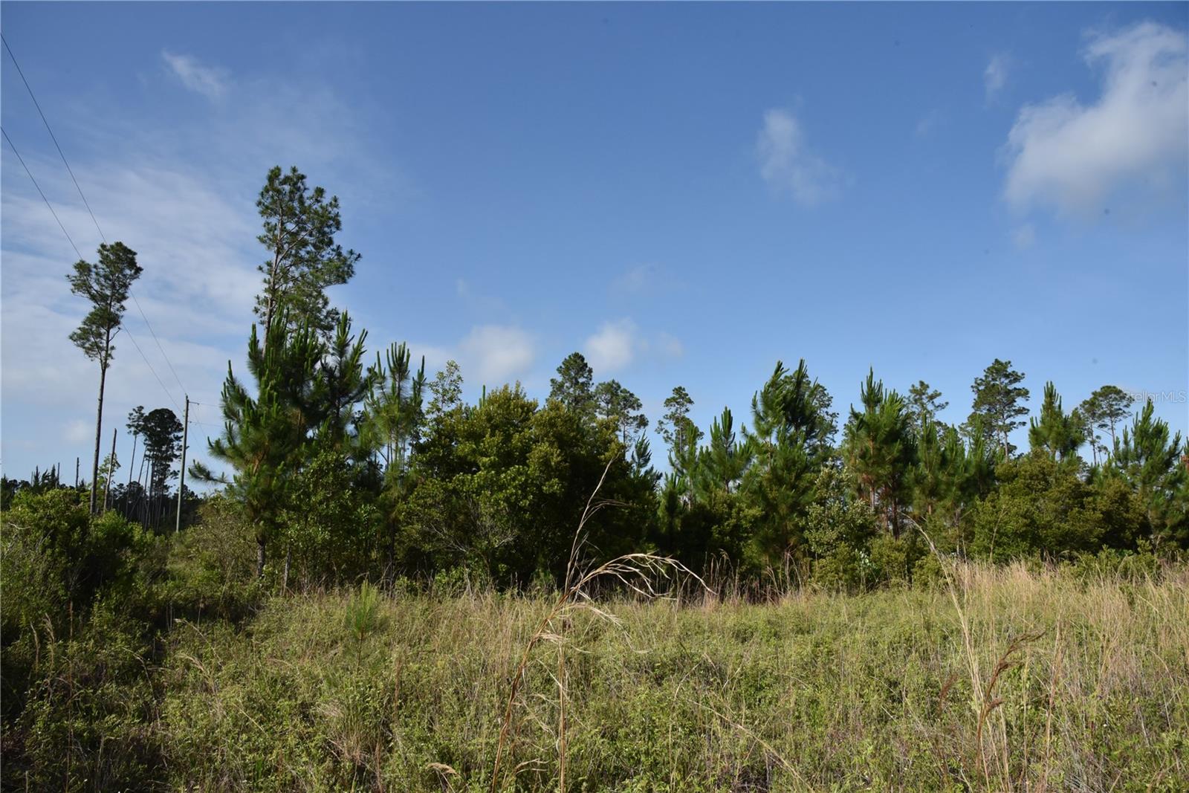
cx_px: 594
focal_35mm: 24
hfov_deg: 73.7
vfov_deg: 53.1
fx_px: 793
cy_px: 396
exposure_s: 1/1000
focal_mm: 24
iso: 1250
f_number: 16
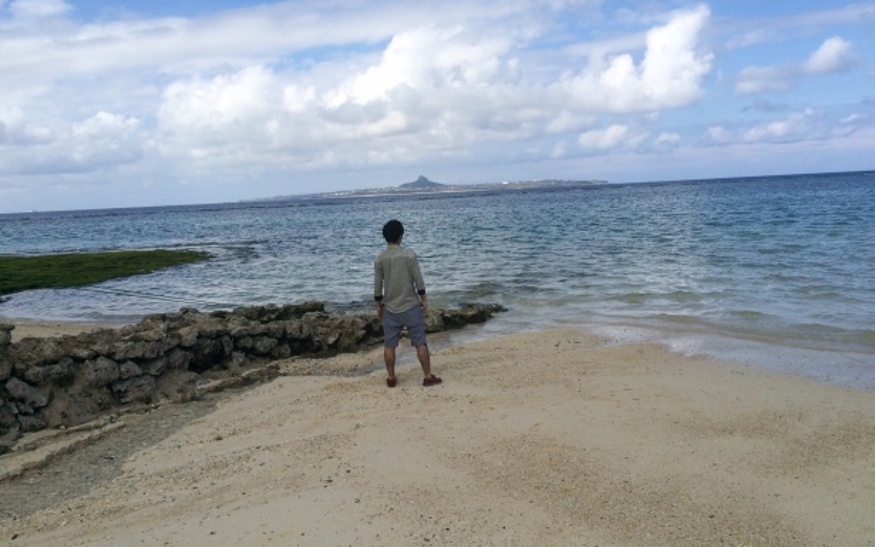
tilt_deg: -5.0
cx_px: 440
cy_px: 247
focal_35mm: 31
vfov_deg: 40.5
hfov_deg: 61.2
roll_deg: +2.9
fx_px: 739
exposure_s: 1/2564
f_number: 2.2
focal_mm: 4.15
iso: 32
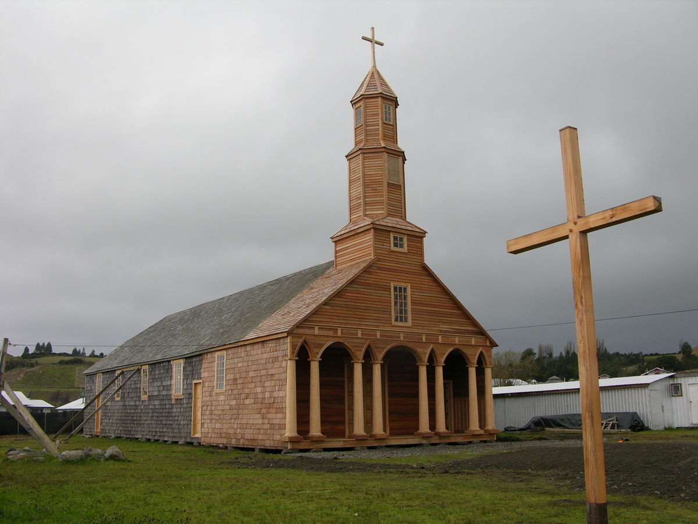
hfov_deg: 52.6
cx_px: 349
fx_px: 706
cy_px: 262
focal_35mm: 35
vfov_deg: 40.7
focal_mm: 8.9
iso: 50
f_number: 4
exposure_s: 1/98.4
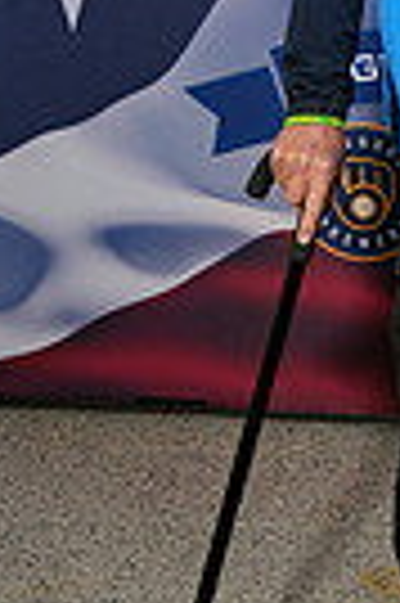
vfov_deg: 17.3
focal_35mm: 111
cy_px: -184
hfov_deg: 11.8
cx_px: 580
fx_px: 1855
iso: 100
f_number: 11
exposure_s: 1/160
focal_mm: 22
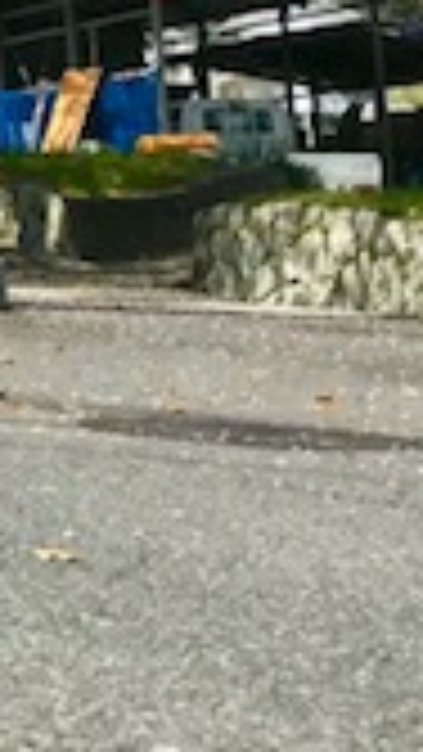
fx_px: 2332
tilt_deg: +13.3
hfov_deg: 9.0
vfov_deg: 16.9
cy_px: -304
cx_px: -702
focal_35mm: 117
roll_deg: -2.9
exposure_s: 1/1916
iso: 20
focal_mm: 3.99
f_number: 1.8
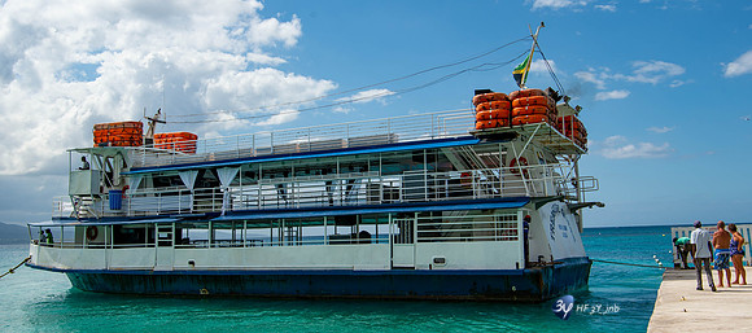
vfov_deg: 26.1
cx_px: 393
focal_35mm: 38
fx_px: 718
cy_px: 154
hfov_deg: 55.3
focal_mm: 32
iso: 100
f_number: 9
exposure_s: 1/320
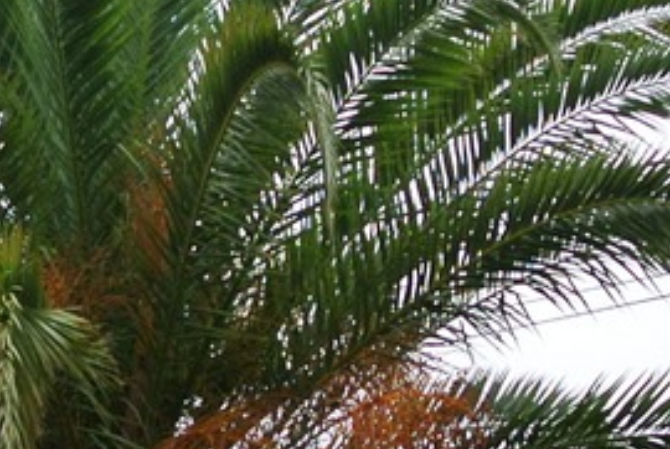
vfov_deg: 6.8
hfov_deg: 10.1
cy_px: 742
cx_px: -166
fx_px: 3728
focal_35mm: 200
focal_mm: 11.8
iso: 100
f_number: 4
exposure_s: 1/250
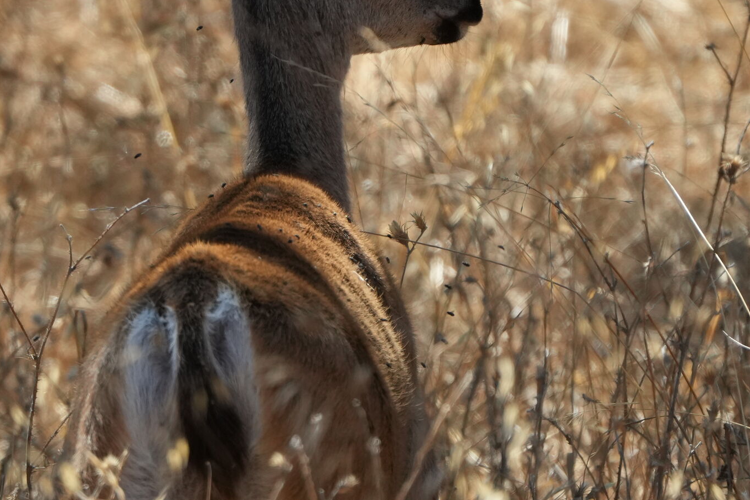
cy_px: 419
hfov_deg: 1.6
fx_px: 26566
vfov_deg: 1.1
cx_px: 291
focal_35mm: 1275
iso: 800
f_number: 6.3
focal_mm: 400
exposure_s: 1/1000
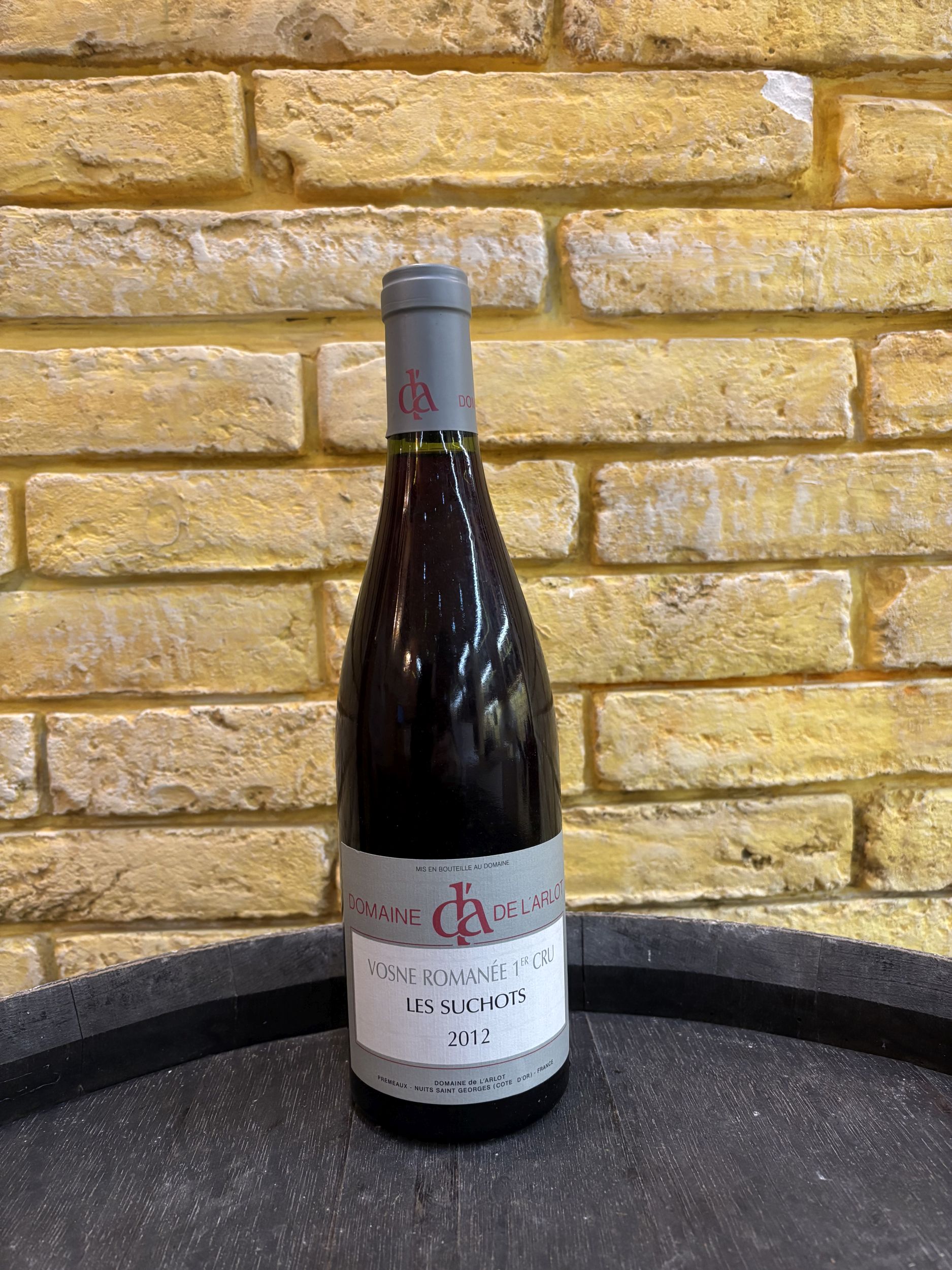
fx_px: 953
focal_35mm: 26
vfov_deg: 67.3
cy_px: 635
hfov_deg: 53.1
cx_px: 476
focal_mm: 5.96
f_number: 1.6
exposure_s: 1/50
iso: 400
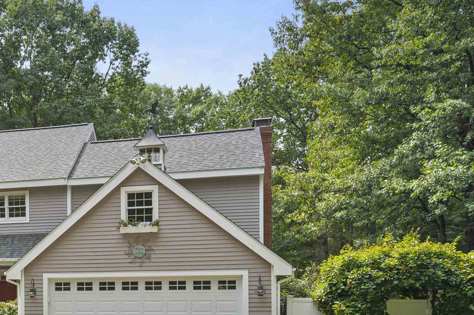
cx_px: 31
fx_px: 608
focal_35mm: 46
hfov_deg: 39.0
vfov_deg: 28.4
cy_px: 260
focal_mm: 19.5
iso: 250
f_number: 7.1
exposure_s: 1/20
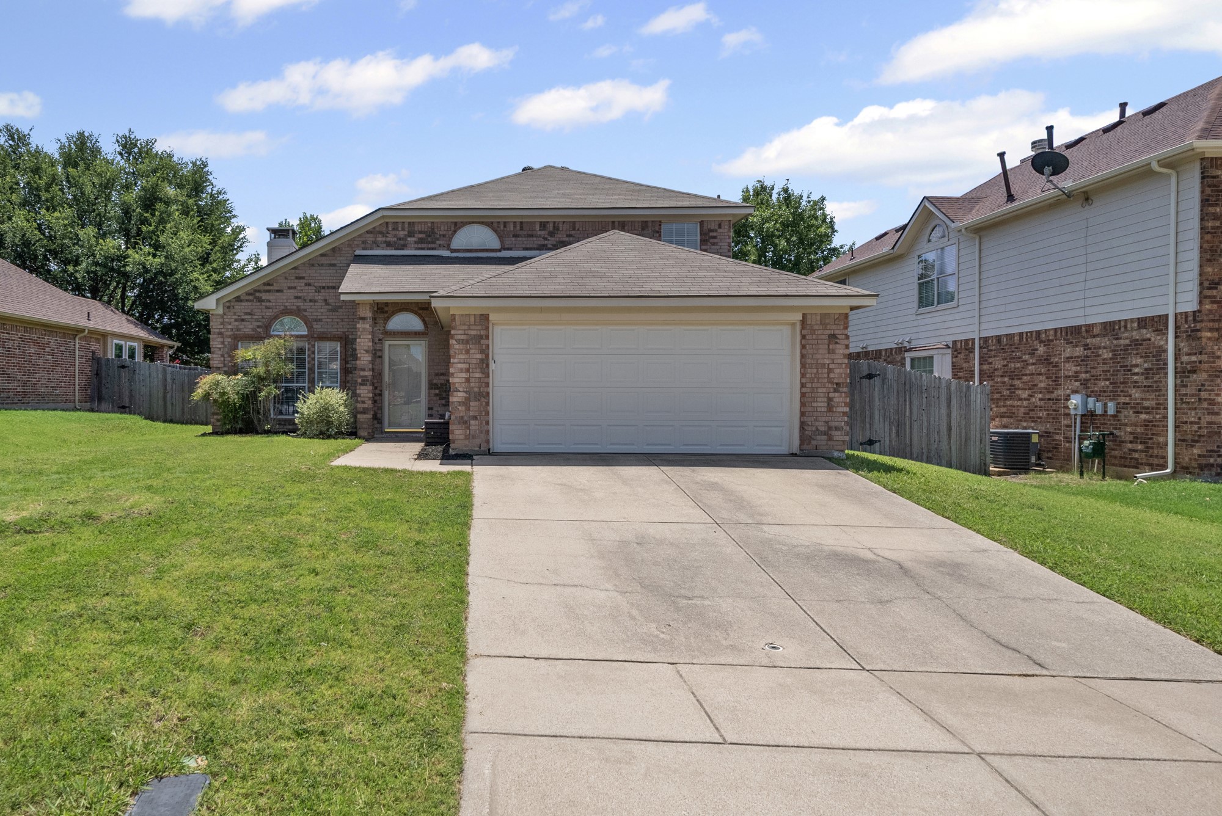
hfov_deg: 78.5
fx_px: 747
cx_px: 611
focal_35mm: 22
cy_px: 408
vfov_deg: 57.3
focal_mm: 22
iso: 640
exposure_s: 1/1600
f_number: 9
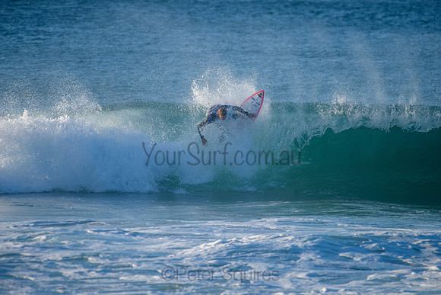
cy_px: 140
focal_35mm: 540
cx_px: 221
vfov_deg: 2.5
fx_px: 6612
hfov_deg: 3.8
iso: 400
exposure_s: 1/2000
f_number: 5.6
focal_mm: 500
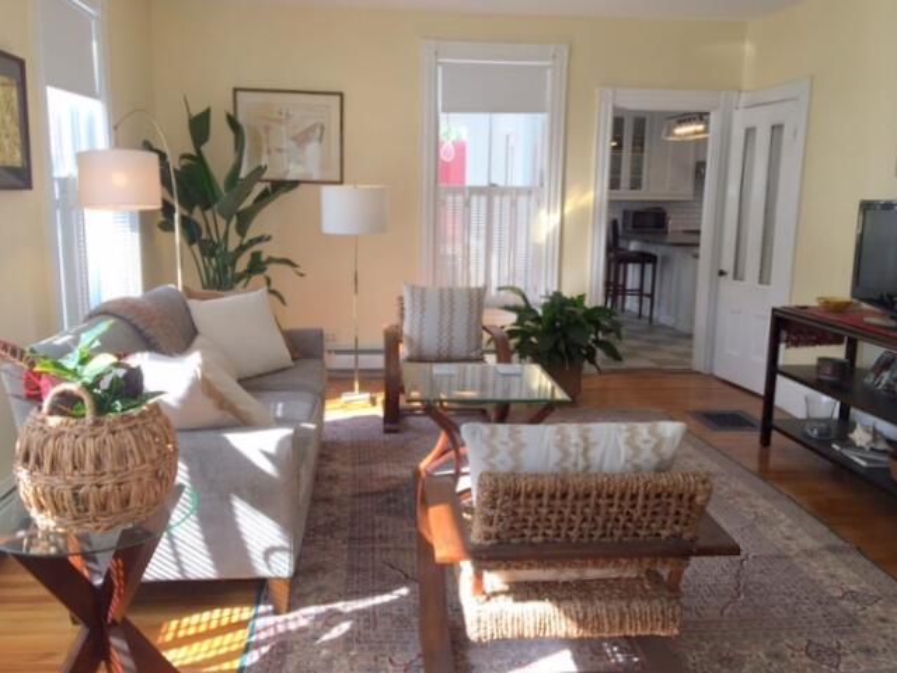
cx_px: 448
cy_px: 336
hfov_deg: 61.7
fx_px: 751
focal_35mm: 29
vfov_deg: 48.2
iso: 32
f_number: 2.2
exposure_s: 1/120
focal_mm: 4.15
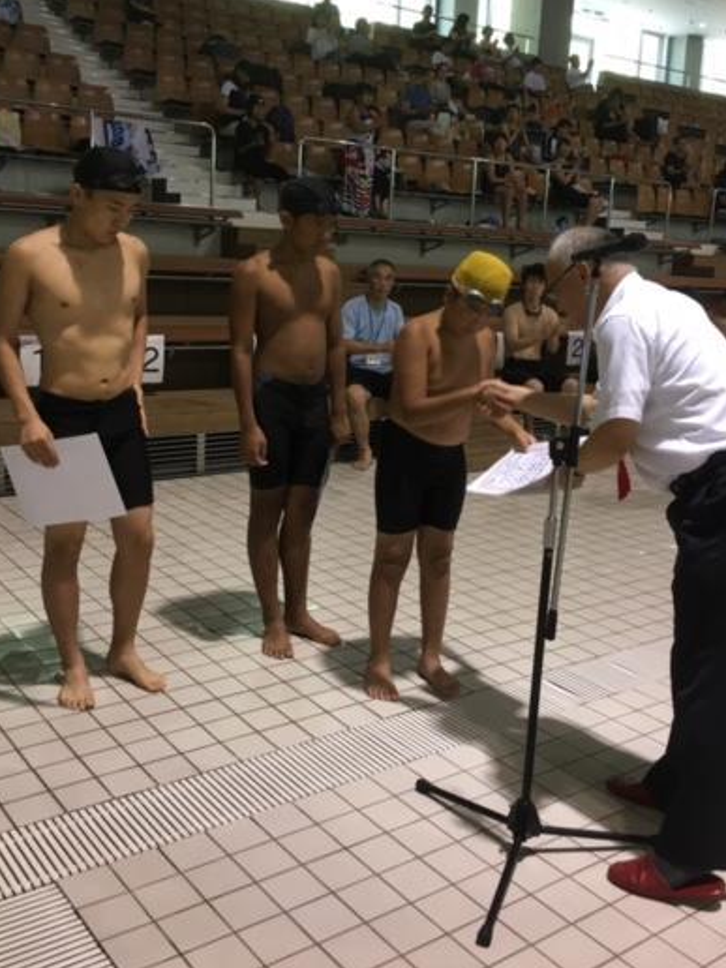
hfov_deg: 39.7
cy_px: 415
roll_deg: -3.3
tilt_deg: -8.6
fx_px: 1007
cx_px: 370
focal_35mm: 36
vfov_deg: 51.2
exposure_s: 1/30
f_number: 2.2
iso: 80
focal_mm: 4.2
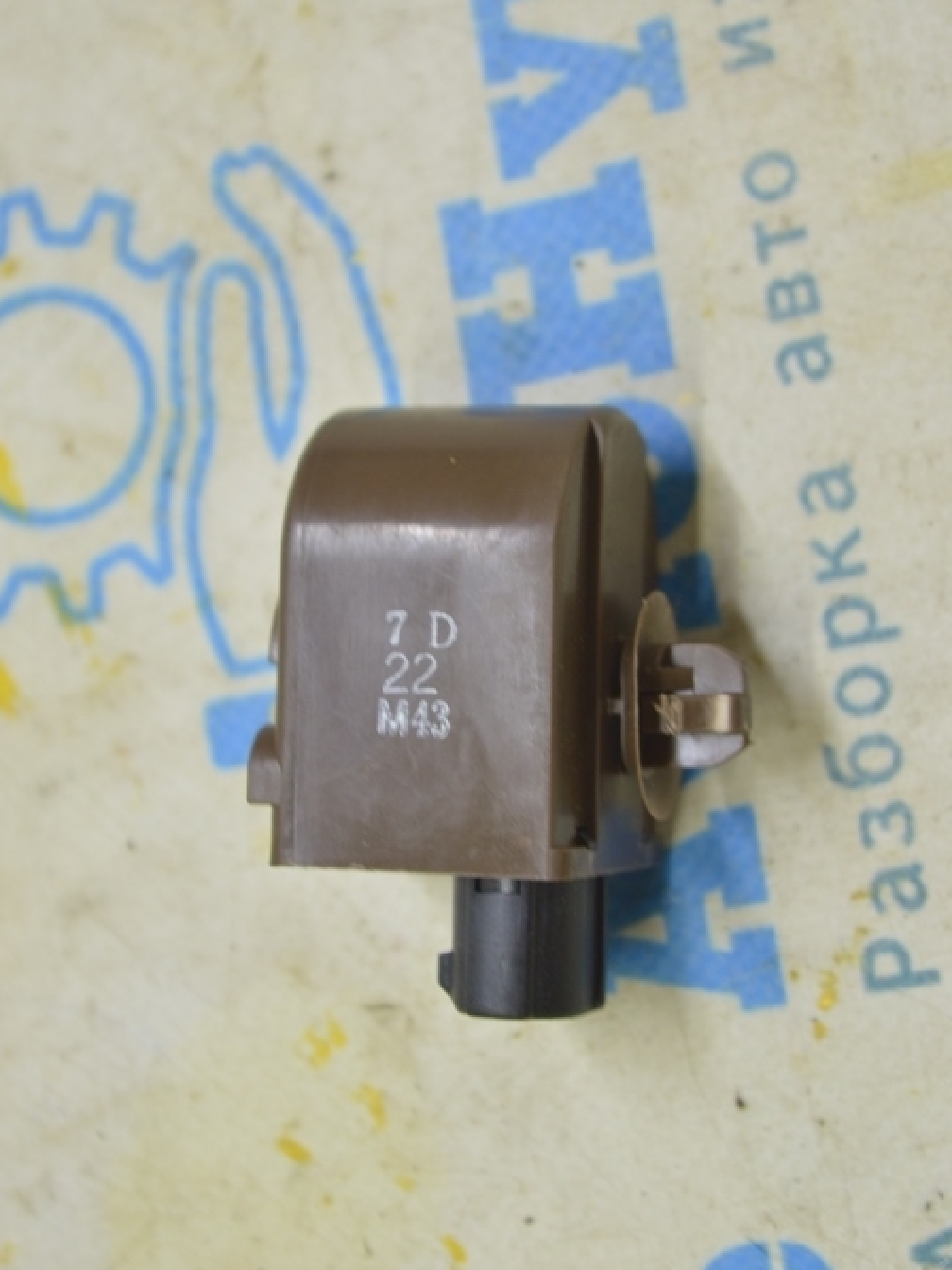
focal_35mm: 91
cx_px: 481
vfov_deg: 21.6
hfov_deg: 16.3
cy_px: 695
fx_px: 3320
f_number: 5.6
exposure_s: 1/20
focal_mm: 55
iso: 400
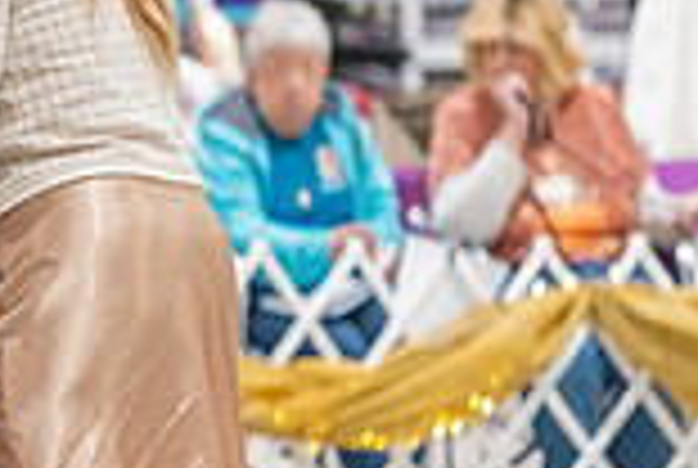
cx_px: -329
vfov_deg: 1.9
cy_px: 254
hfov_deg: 2.8
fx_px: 14492
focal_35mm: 746
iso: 6400
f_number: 2.8
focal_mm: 200
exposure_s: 1/250
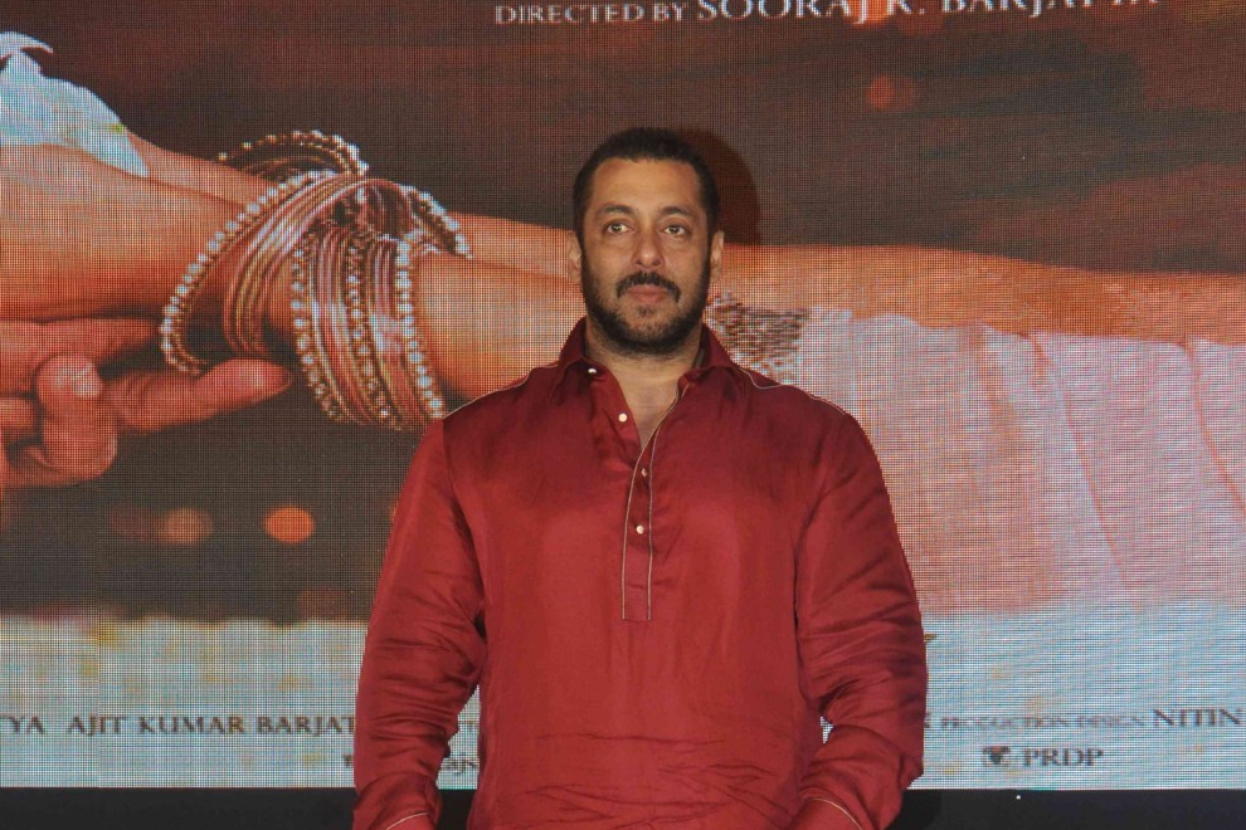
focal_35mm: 114
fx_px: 3945
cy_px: 919
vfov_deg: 11.8
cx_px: 622
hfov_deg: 17.9
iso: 800
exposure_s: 1/200
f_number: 10
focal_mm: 50
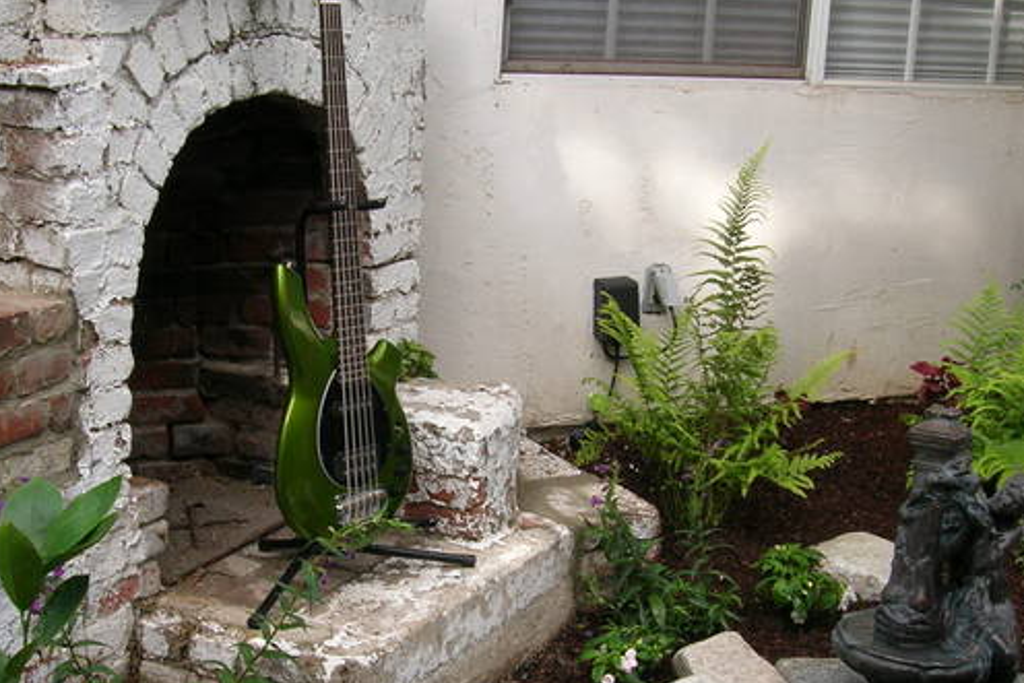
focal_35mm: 57
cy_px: 402
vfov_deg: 23.8
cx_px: 444
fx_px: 1622
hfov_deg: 35.0
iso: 50
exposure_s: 1/72.6
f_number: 4.9
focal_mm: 5.7
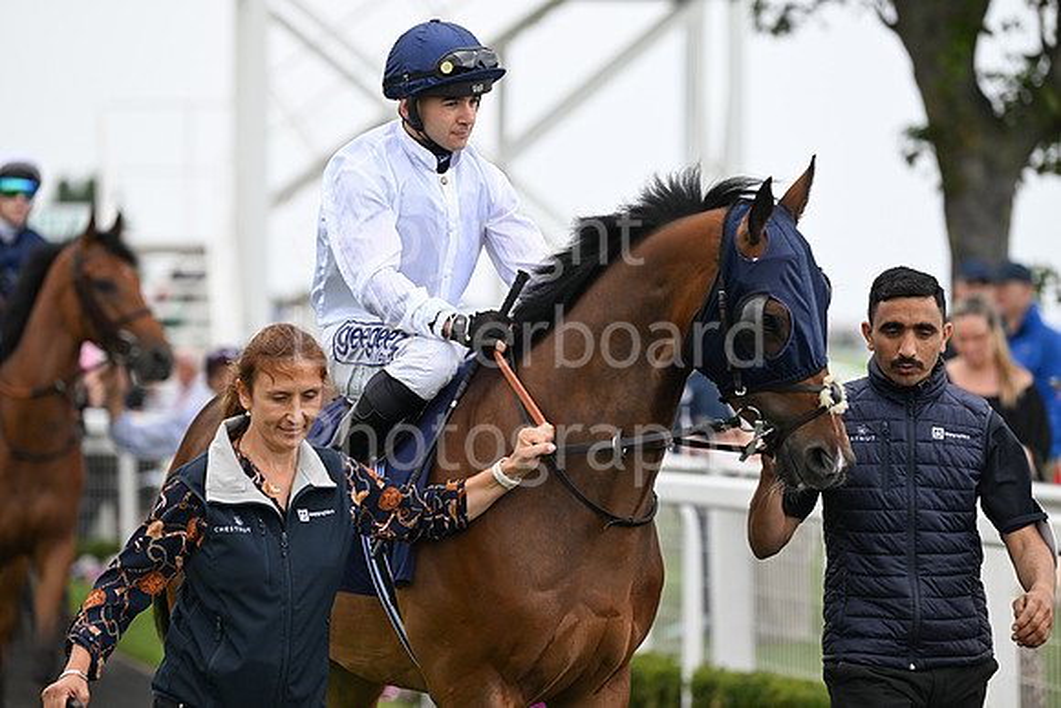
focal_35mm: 200
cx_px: 530
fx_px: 5896
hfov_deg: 10.3
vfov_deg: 6.9
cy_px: 354
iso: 1000
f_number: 4
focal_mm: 200
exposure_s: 1/1250
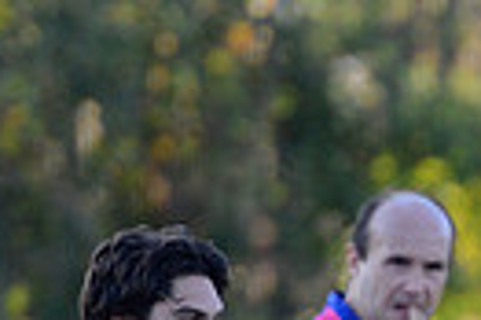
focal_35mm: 1197
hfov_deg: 1.7
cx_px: 863
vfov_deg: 1.1
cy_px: 682
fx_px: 15973
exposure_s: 1/500
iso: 1250
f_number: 4
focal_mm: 270
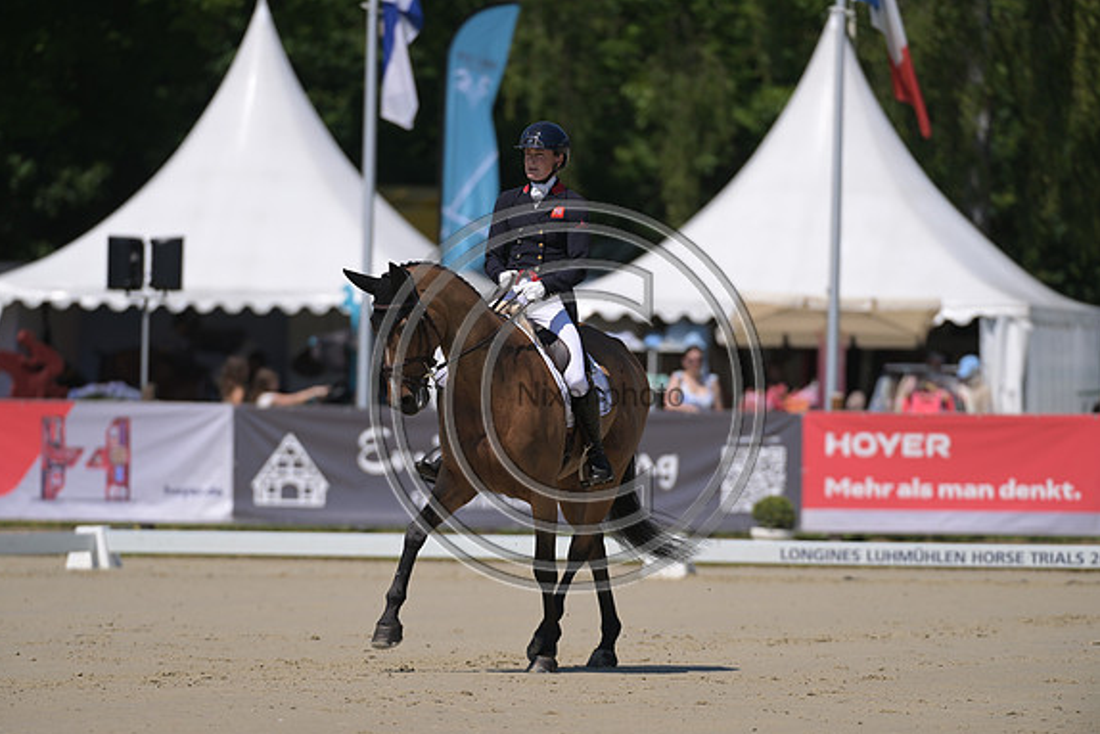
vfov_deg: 3.4
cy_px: 369
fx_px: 12347
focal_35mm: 404
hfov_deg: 5.1
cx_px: 546
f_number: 5
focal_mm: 400
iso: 140
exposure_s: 1/1250
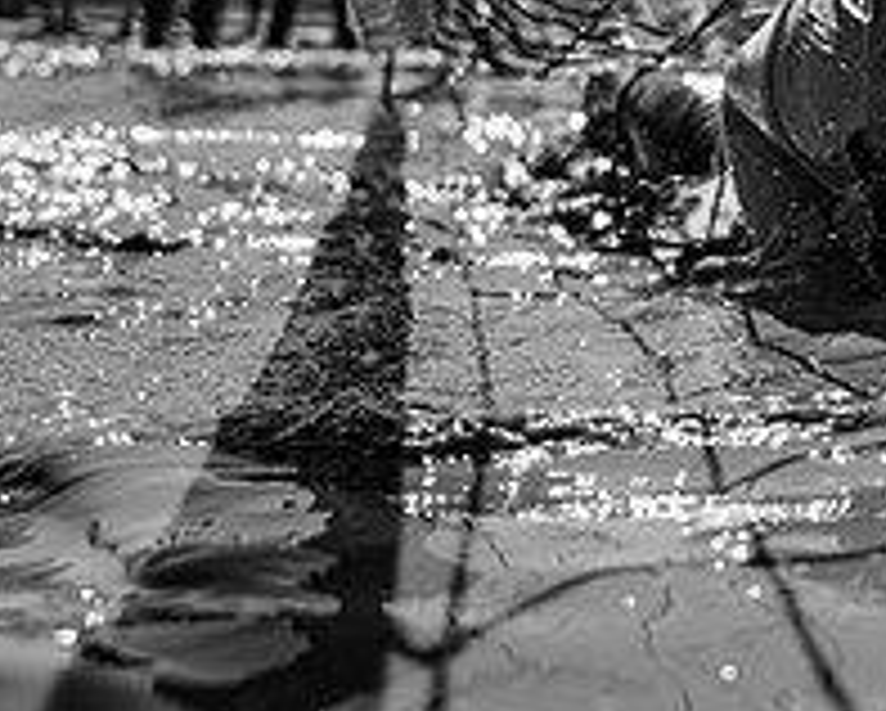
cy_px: -101
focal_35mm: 80
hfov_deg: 21.0
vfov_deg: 18.4
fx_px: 2100
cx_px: 1246
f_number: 4
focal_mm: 29
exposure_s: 1/1600
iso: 100
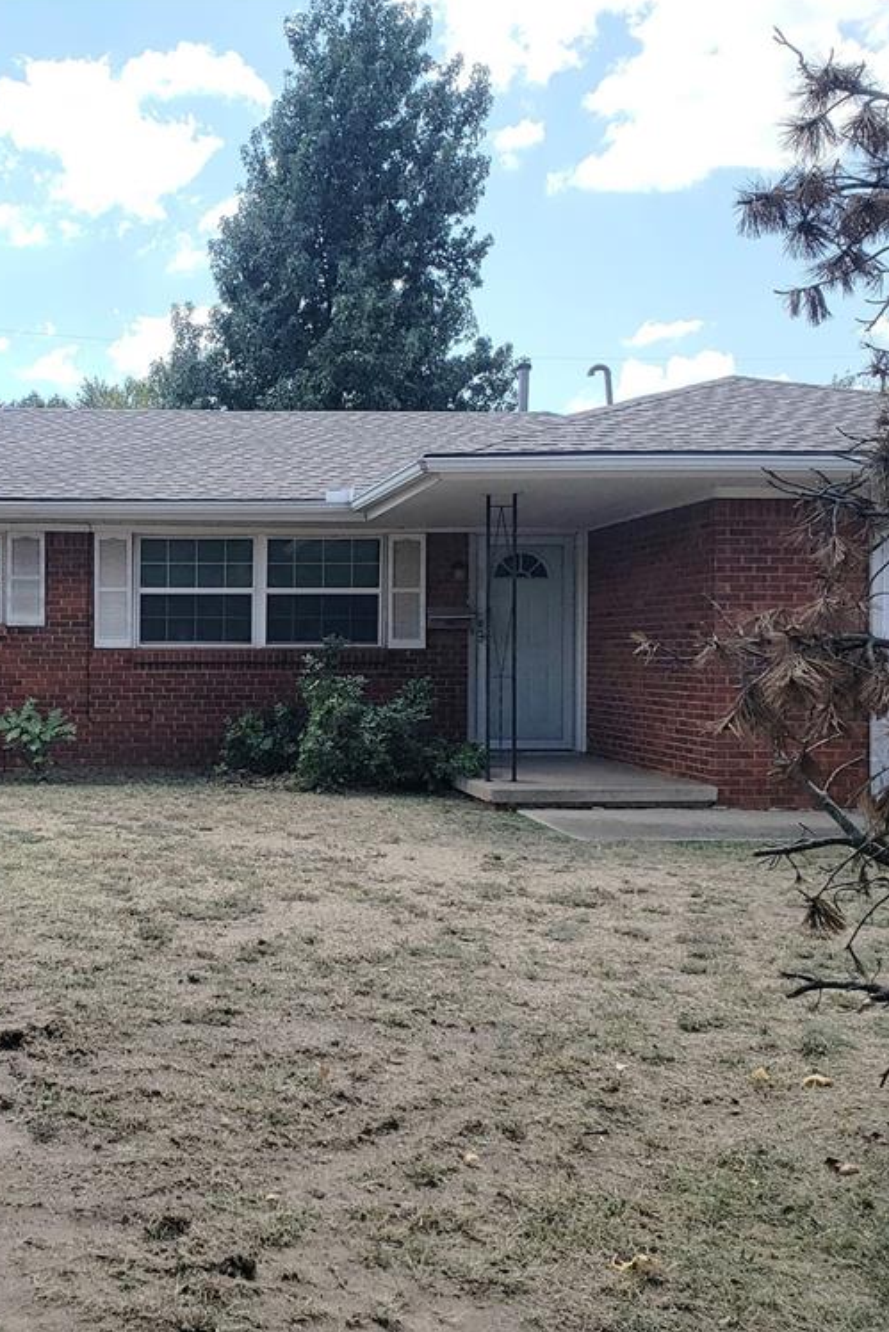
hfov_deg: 34.8
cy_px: 678
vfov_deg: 51.9
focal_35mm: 37
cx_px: 176
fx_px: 1370
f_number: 2.4
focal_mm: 4.3
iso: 50
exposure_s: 1/1182
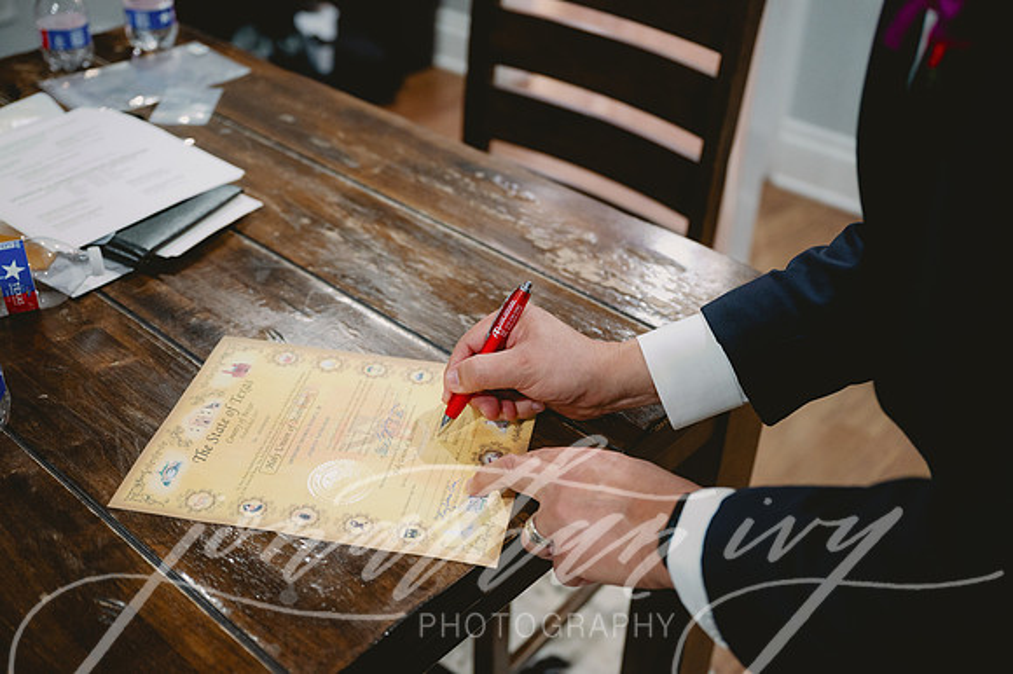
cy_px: 337
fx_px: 1097
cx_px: 506
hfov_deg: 49.6
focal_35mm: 39
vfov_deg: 34.2
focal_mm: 39
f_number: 2.8
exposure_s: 1/200
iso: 800
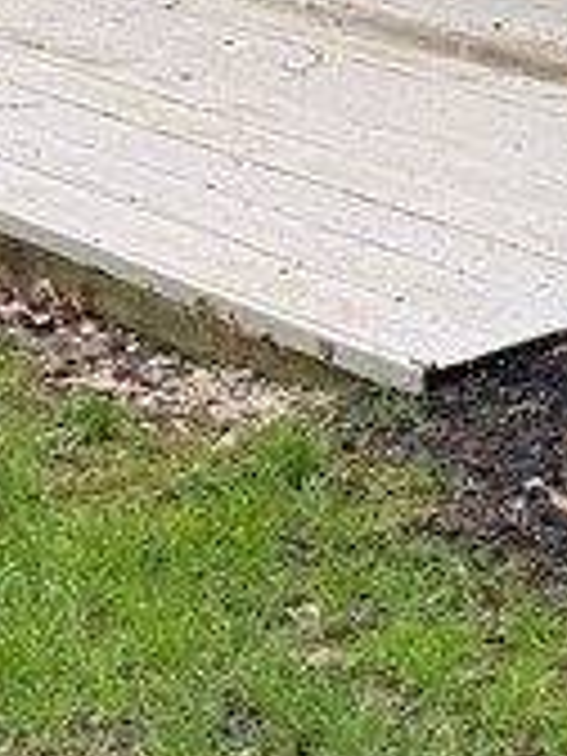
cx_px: 634
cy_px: -274
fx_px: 3189
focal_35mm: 146
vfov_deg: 13.0
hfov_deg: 10.0
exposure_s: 1/660
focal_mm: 6.76
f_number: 1.78
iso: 100
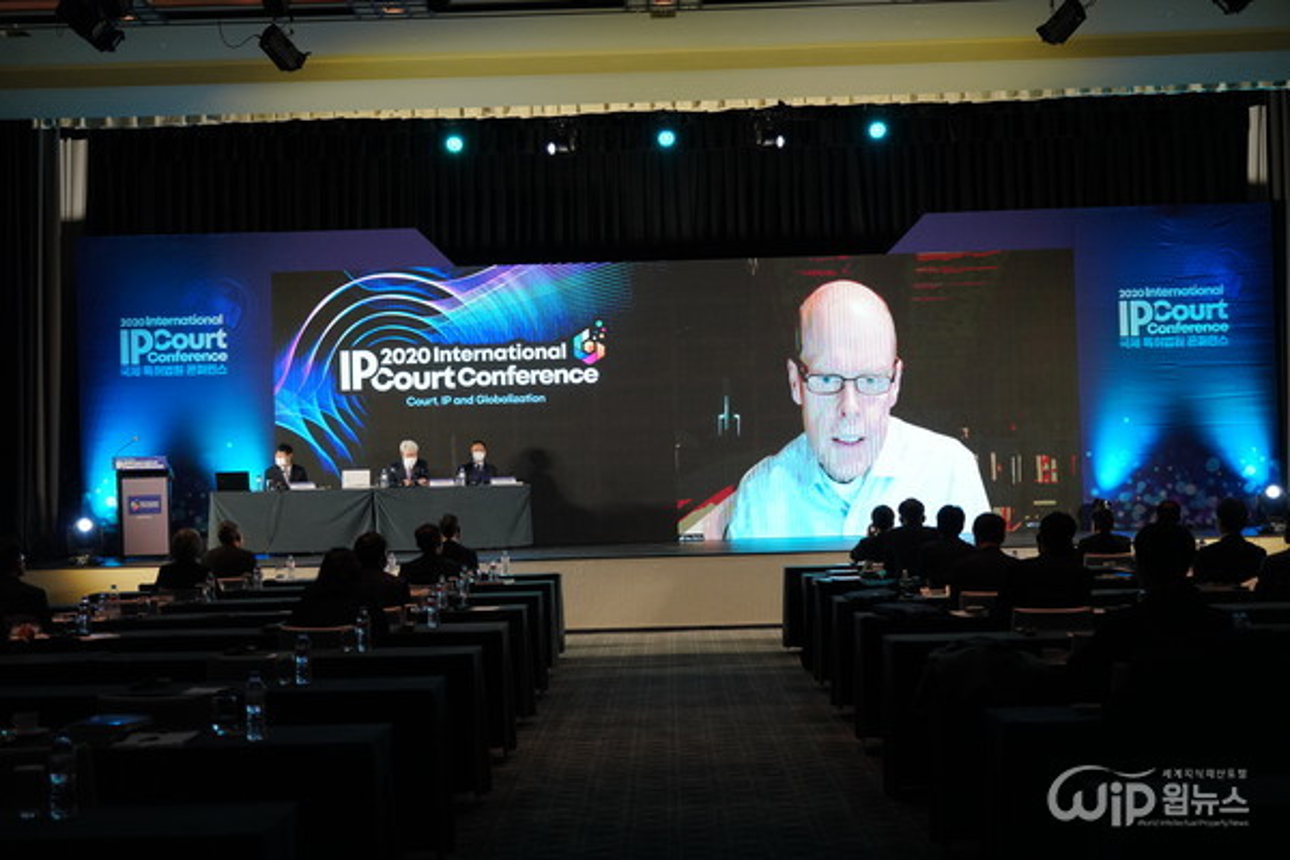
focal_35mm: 52
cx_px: 645
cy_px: 430
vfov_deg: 26.0
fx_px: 1863
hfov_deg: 38.2
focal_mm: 52
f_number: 4
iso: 3200
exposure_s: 1/640
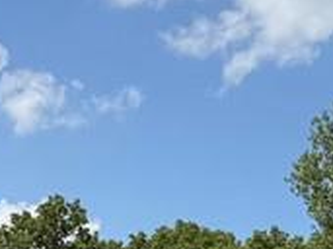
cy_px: 496
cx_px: 220
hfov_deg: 13.7
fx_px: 1384
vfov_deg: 9.6
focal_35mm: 144
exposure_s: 1/4975
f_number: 1.78
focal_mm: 6.76
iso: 80
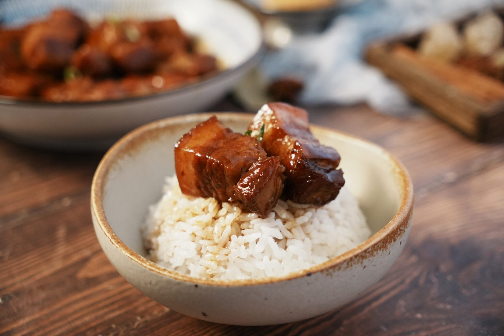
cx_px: 252
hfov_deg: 40.0
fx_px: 693
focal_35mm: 50
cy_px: 168
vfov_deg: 27.3
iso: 1250
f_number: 2.8
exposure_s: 1/60
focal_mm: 33
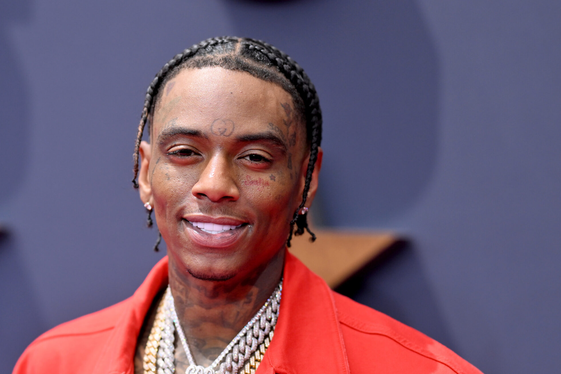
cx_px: 210
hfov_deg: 12.4
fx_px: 2570
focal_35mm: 165
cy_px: 233
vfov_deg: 8.3
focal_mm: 85
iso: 320
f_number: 1.8
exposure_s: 1/4000
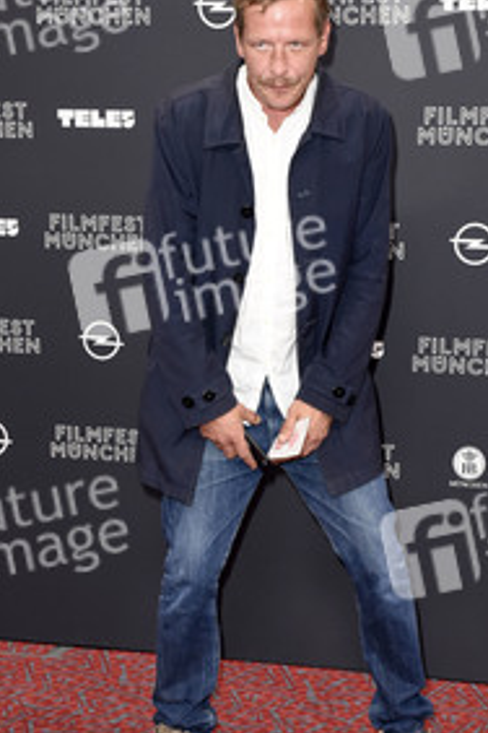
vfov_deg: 29.6
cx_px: 278
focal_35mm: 68
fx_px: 1383
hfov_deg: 20.0
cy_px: 408
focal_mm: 32
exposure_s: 1/160
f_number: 6.3
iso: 800
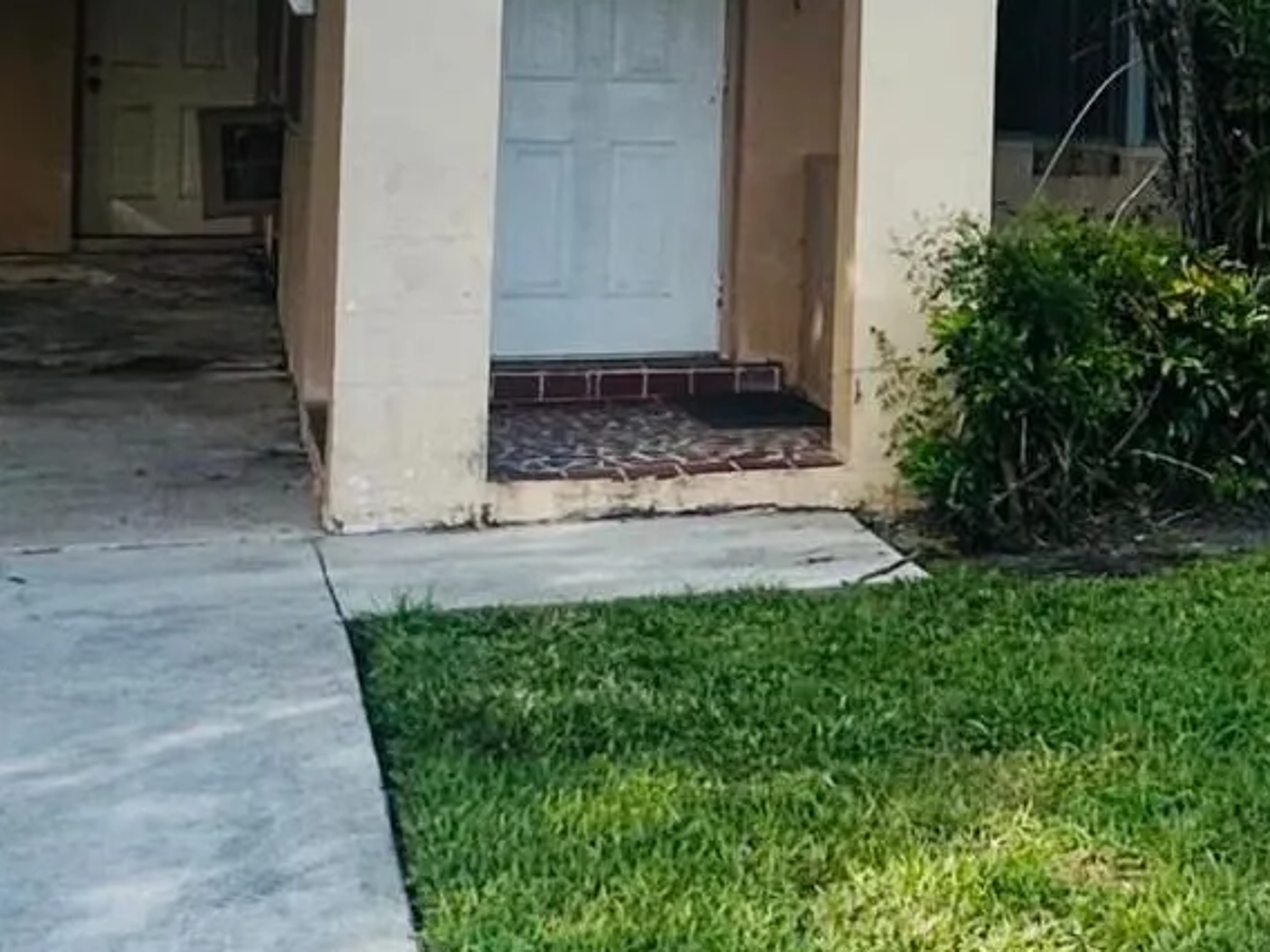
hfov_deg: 25.9
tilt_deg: +0.0
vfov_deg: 20.2
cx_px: 1301
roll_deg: -1.6
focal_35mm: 71
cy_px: 36
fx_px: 2605
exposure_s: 1/1276
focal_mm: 2.22
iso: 50
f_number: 2.2
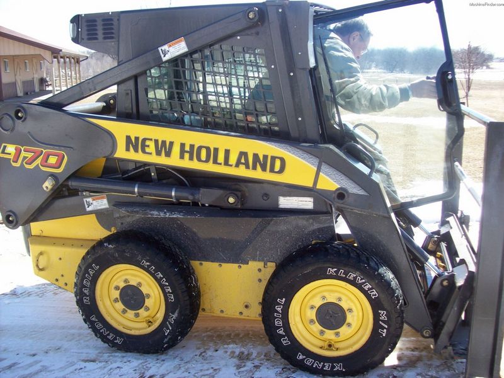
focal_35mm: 36
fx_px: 524
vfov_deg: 39.7
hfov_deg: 51.4
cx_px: 252
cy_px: 189
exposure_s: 1/483
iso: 80
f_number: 2.7
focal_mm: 6
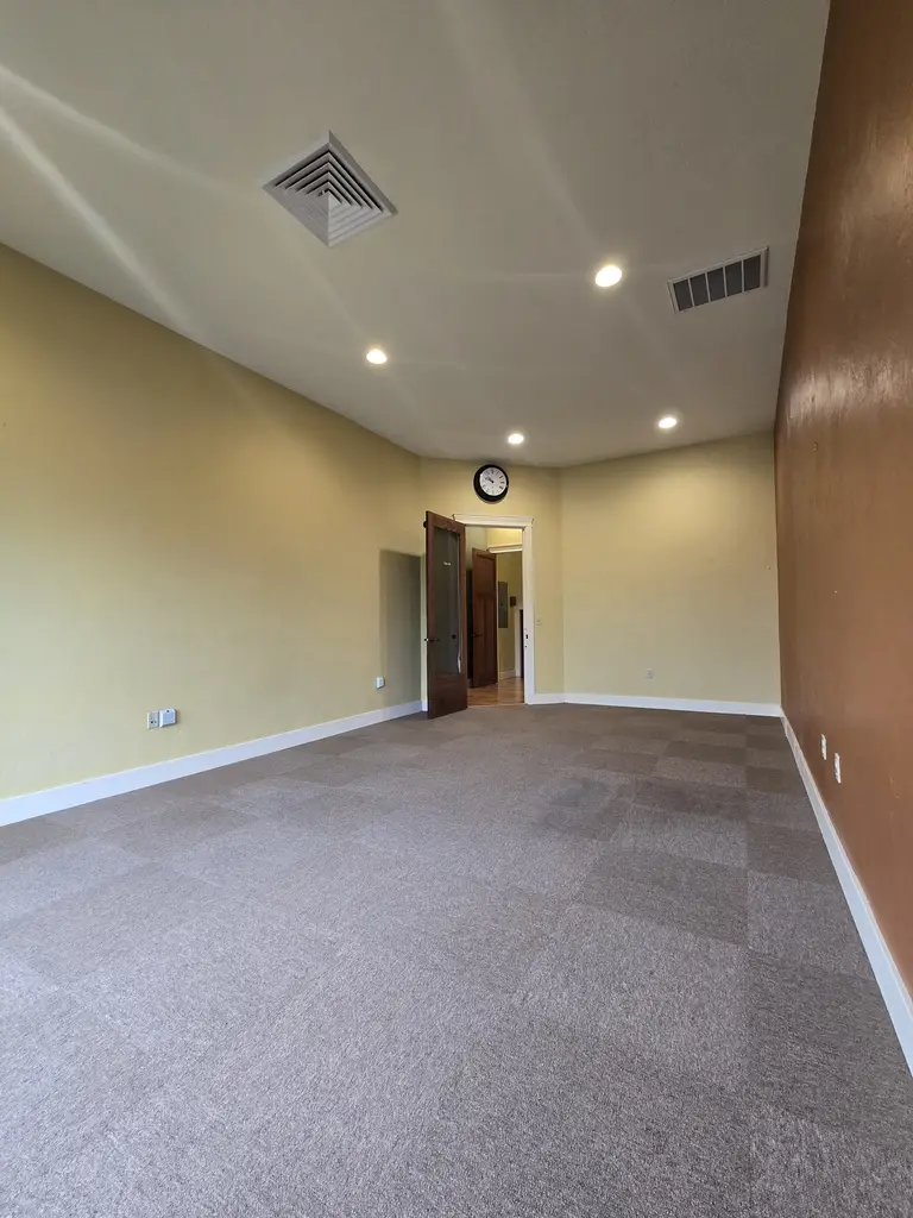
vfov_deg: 106.2
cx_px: 456
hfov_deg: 89.9
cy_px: 609
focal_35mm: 13
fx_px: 457
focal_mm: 2.2
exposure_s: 1/60
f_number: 2.2
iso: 200
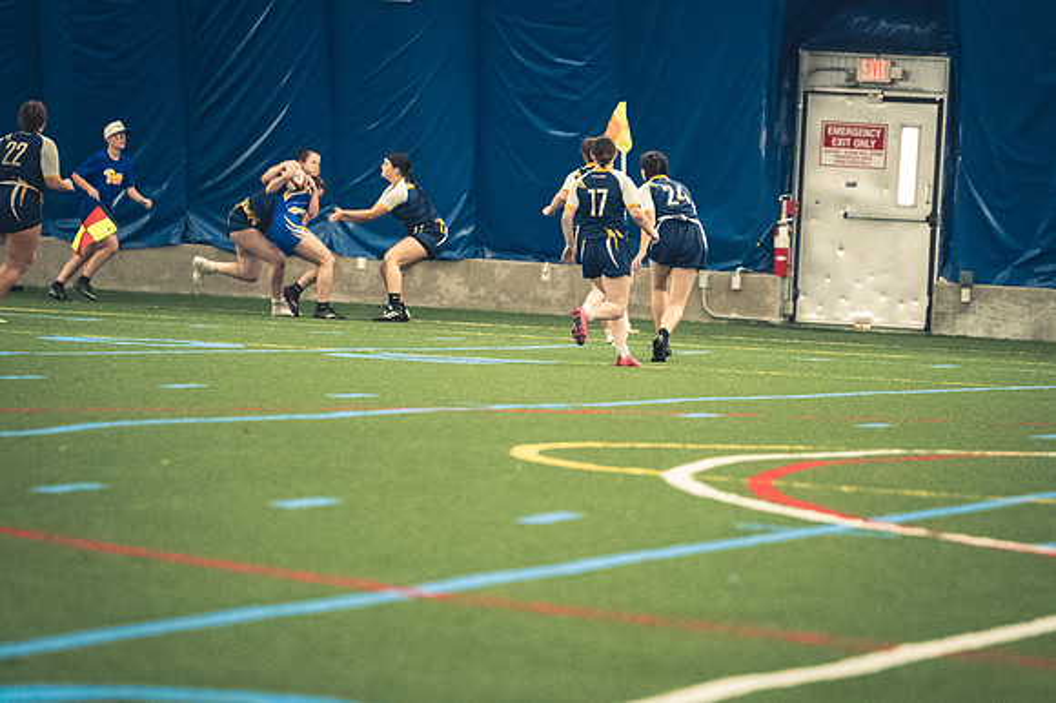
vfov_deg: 4.6
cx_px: 528
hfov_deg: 6.9
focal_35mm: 300
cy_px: 352
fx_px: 8795
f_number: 2.8
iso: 12800
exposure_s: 1/500
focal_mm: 200
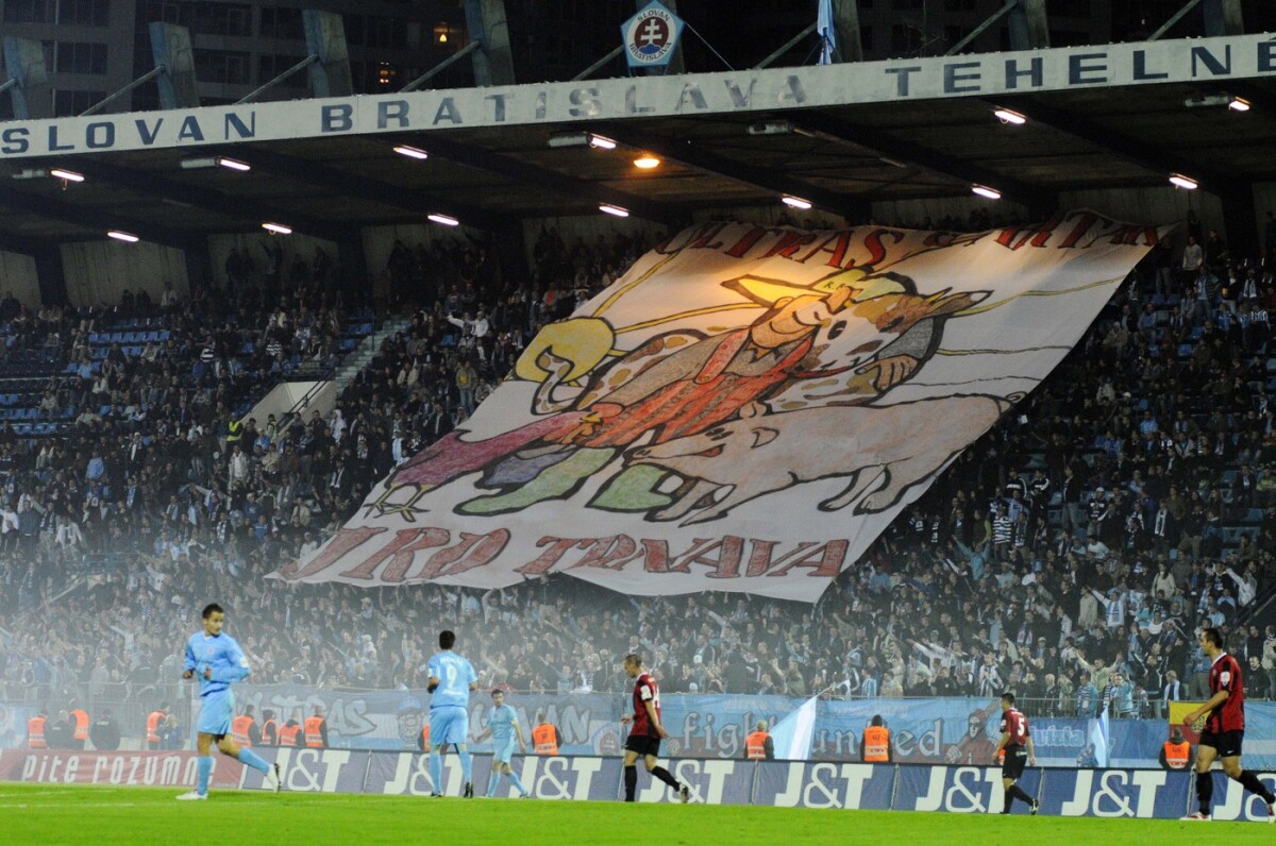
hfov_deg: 17.1
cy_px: 423
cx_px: 638
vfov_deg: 11.4
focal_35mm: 120
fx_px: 4246
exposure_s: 1/200
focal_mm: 80
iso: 2000
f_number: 4.5
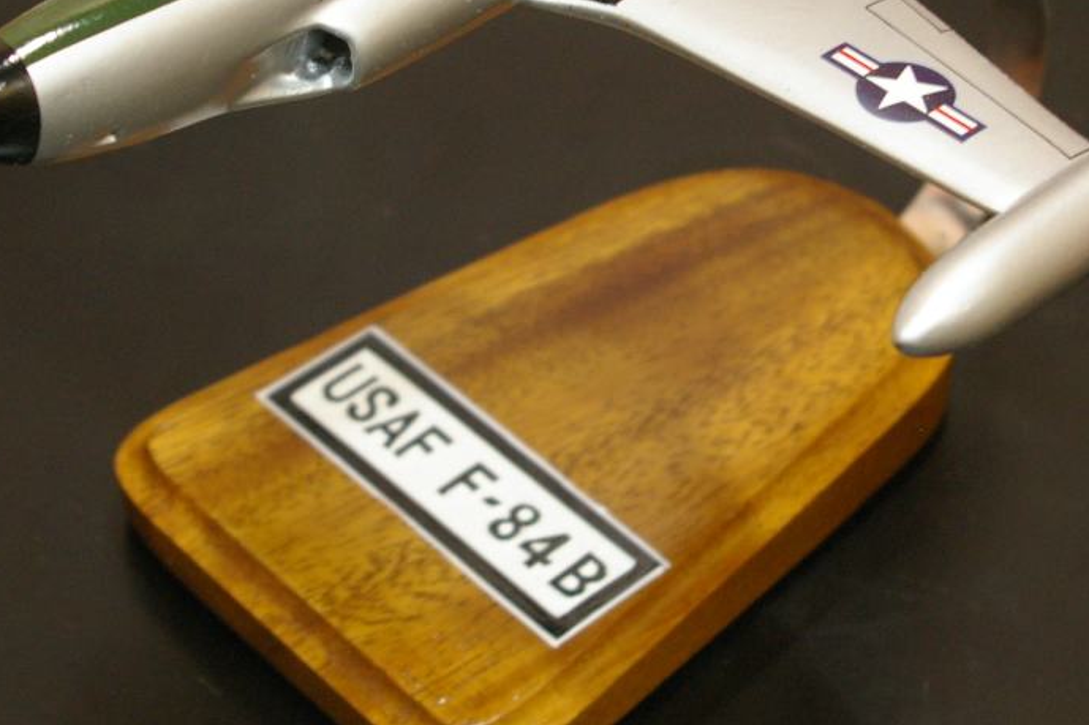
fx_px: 3542
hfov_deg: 17.5
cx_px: 537
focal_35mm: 117
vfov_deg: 11.6
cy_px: 69
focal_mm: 35
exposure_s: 1/20
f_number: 5.6
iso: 800
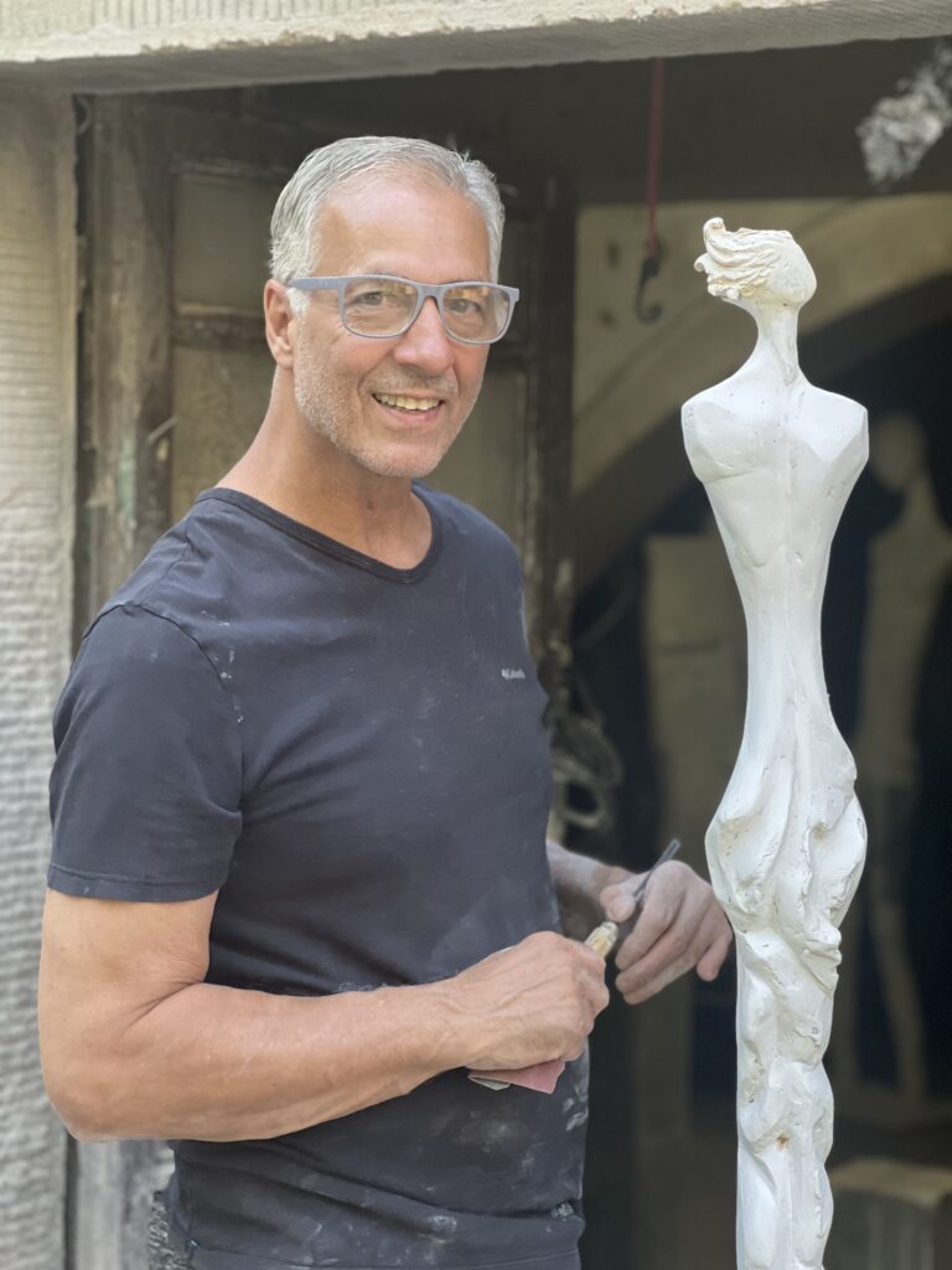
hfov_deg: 19.1
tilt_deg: -2.8
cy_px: 635
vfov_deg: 25.3
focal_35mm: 77
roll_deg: -0.8
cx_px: 476
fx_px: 2824
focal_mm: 9
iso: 200
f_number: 2.8
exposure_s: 1/121
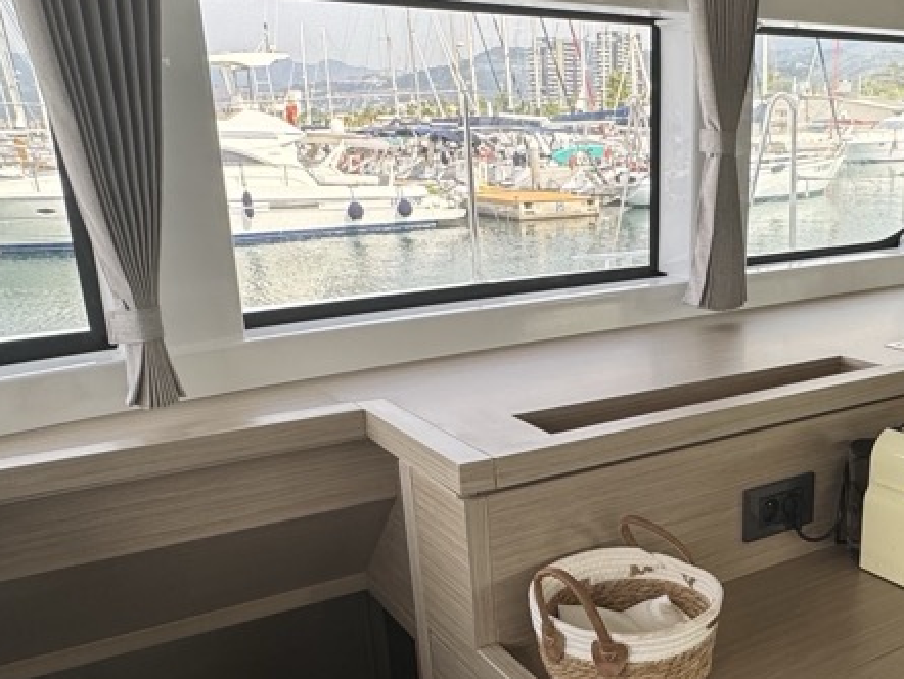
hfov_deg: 47.5
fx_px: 993
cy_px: 477
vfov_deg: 37.2
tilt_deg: -19.6
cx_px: 652
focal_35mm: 38
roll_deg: +1.2
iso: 40
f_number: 2.2
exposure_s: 1/154
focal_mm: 2.22
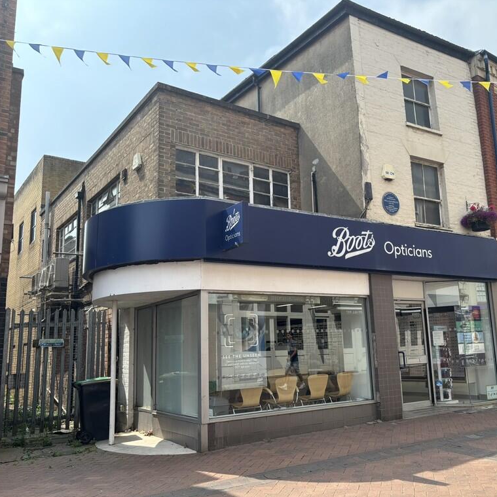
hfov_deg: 52.3
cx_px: 285
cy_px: 249
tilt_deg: +11.1
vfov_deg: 52.5
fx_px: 504
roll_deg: +1.8
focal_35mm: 31
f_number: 1.6
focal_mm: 5.96
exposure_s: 1/1695
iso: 50
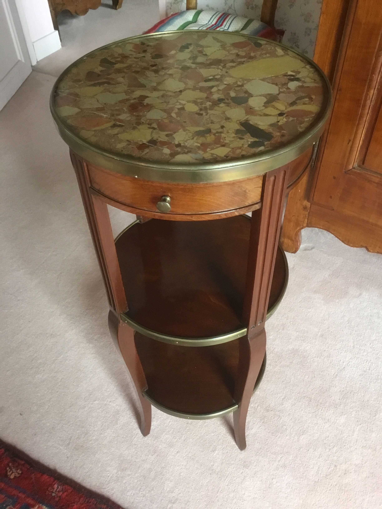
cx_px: 191
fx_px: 456
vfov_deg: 58.4
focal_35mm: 31
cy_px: 254
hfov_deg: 45.4
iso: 200
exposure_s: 1/20
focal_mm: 3.3
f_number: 2.4
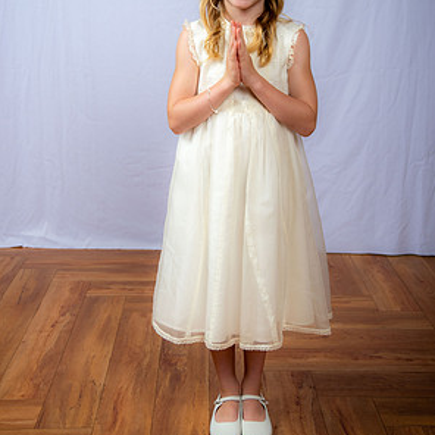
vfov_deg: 29.4
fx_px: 825
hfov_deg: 29.6
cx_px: 218
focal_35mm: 58
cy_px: 165
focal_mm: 45
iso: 250
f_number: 6.3
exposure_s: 1/160
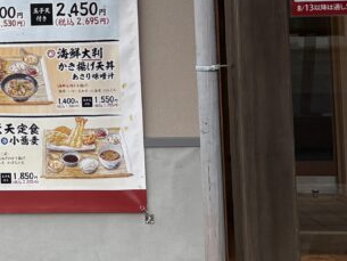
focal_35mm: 109
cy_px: -48
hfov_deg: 16.4
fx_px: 1093
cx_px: -181
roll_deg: +1.5
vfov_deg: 13.2
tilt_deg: +3.0
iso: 50
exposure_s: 1/973
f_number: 1.6
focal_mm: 5.96
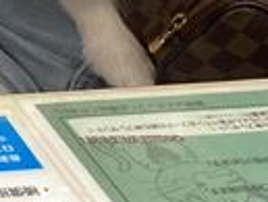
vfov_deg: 9.8
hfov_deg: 12.0
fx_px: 1116
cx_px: -291
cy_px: -165
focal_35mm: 144
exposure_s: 1/50
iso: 100
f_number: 2.4
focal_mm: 3.3
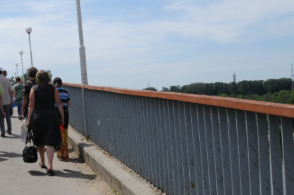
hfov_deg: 30.2
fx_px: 497
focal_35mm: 61
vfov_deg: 22.2
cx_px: -13
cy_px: 99
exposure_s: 1/1250
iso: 320
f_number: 9
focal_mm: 18
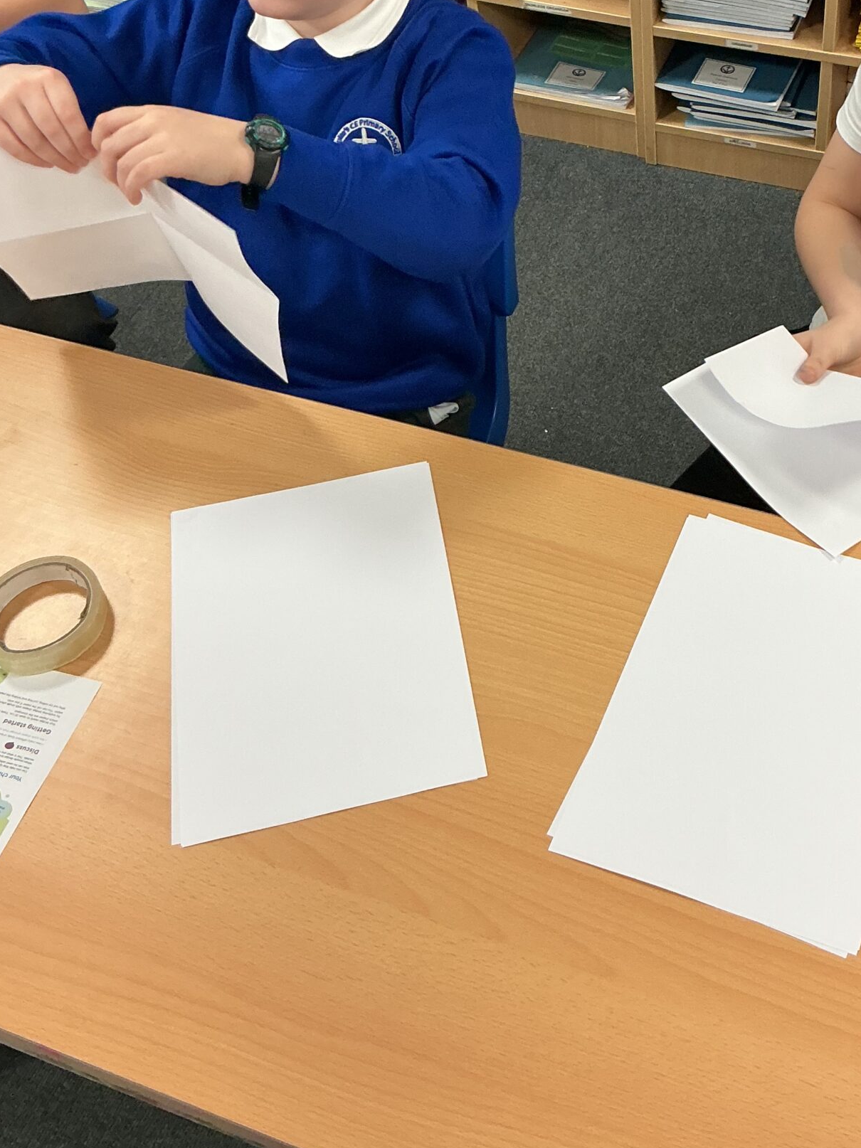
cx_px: 599
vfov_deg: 40.7
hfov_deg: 31.2
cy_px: 383
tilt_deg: -46.5
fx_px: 1526
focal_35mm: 46
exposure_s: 1/60
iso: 100
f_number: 1.8
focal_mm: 3
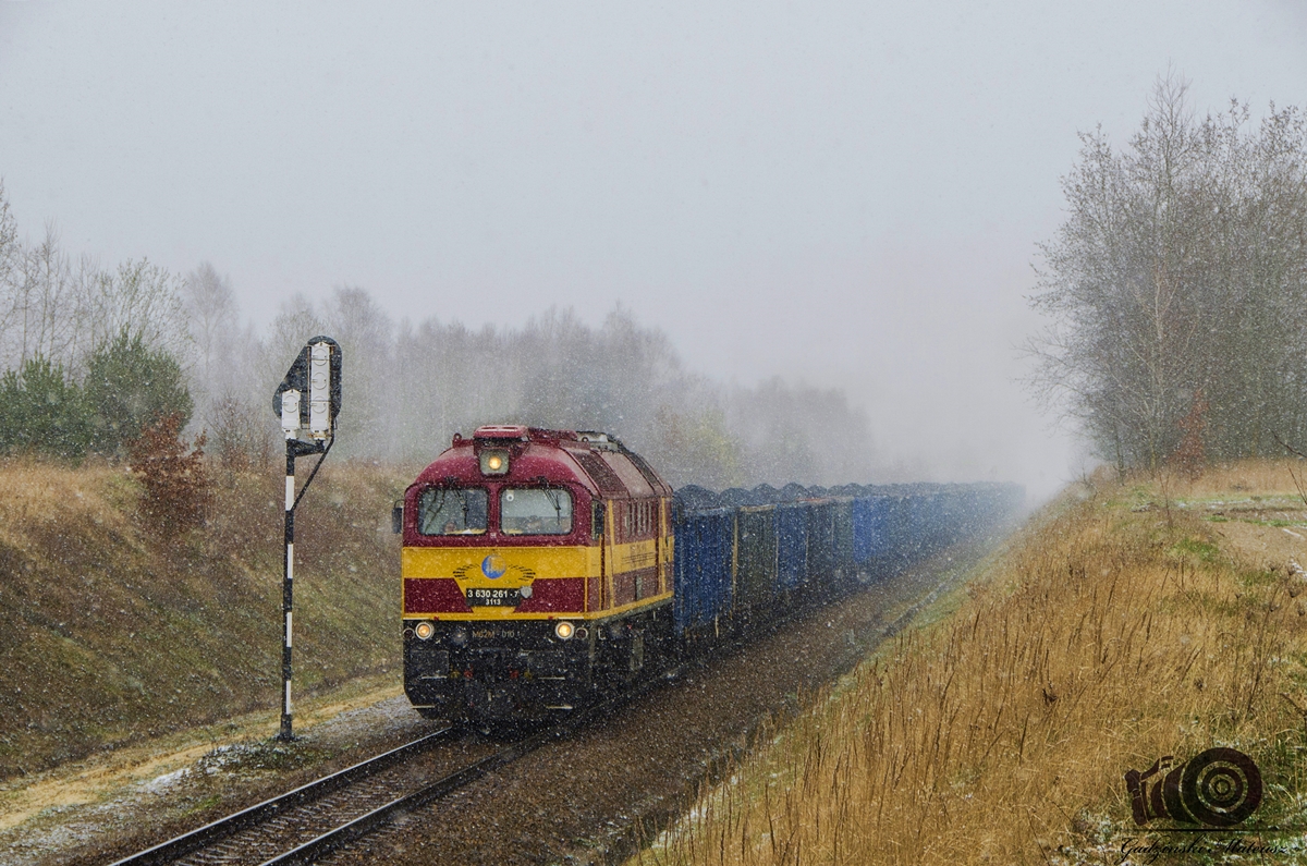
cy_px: 433
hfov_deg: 17.1
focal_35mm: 120
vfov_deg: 11.4
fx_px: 4348
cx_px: 654
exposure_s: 1/320
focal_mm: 80
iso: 320
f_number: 8
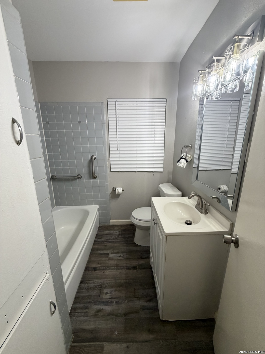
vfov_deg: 102.1
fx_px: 143
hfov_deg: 85.7
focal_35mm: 14
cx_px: 132
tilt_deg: -14.3
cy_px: 177
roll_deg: +0.4
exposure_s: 1/60
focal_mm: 2.22
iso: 250
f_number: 2.2
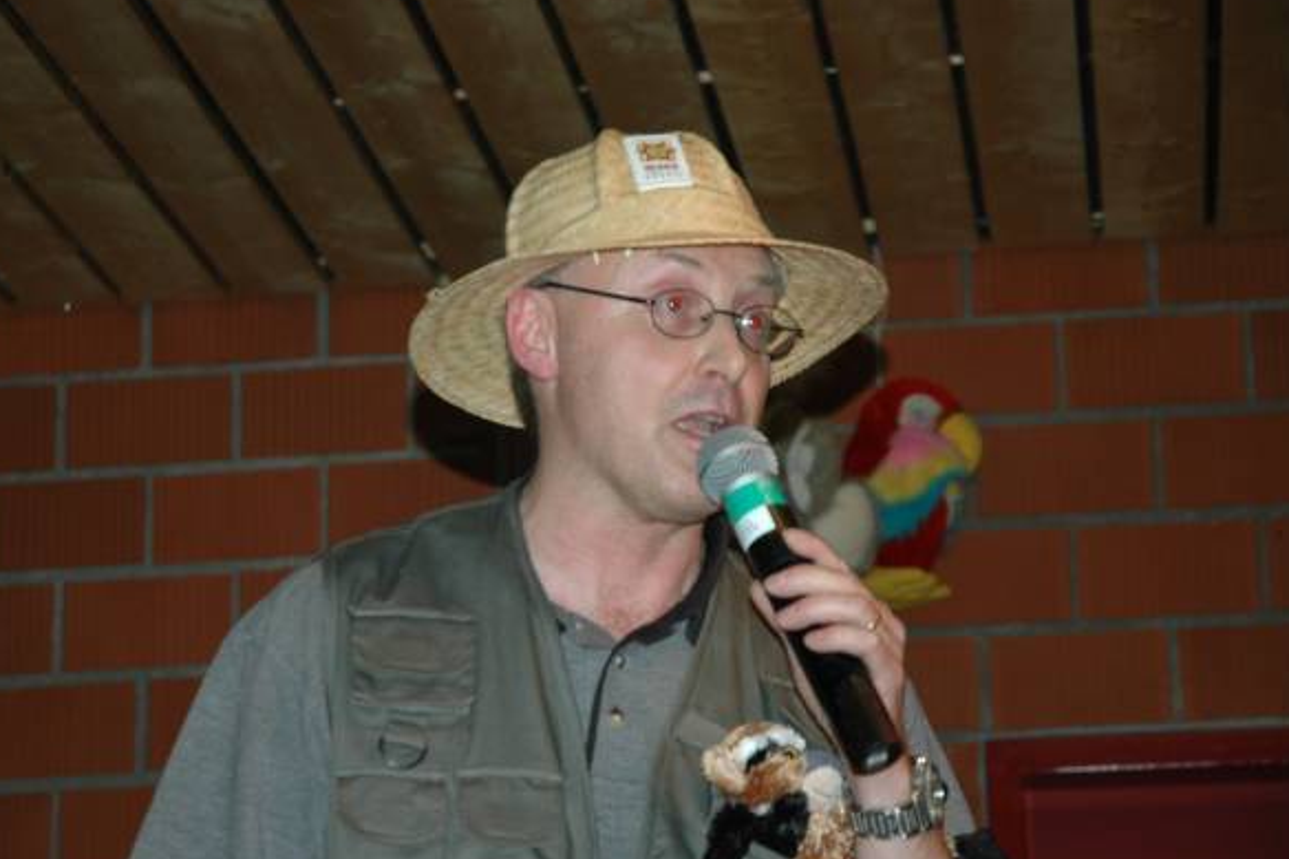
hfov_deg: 17.8
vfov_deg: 11.9
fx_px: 4116
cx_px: 611
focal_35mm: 115
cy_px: 434
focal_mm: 70
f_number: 4.5
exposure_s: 1/60
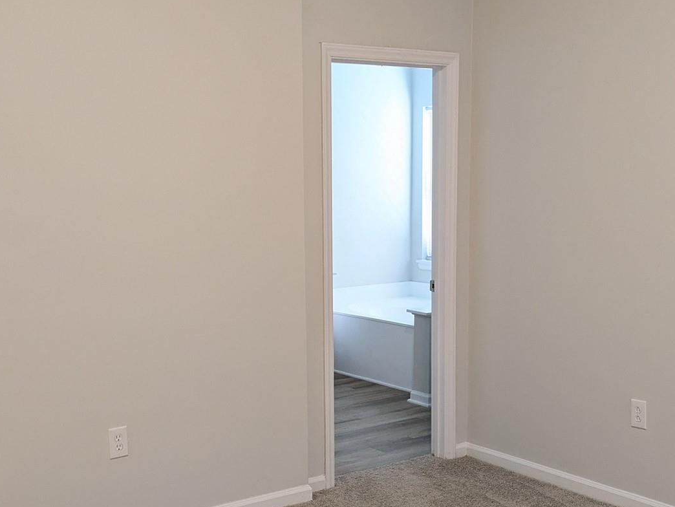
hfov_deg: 38.9
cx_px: 344
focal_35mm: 49
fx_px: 956
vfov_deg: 29.7
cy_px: 293
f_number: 1.89
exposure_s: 1/60
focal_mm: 5.43
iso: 626
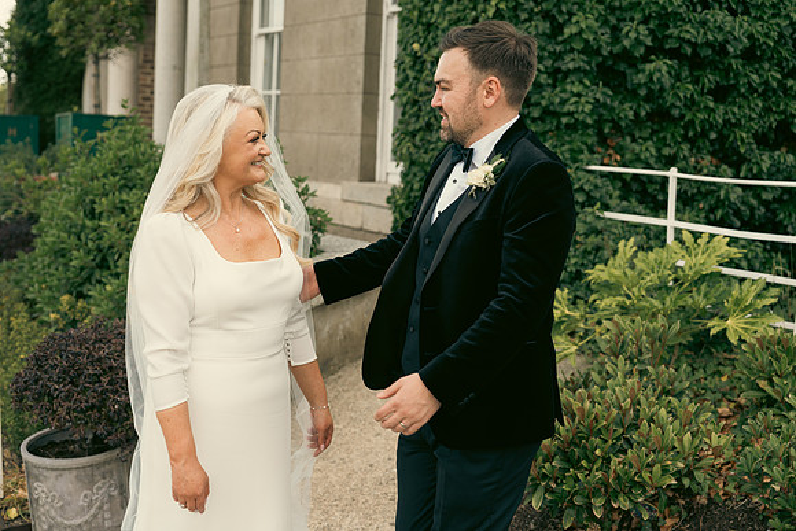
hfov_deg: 39.6
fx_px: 1106
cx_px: 398
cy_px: 266
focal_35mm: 50
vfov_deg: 27.0
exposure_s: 1/400
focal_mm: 50
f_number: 3.5
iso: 125
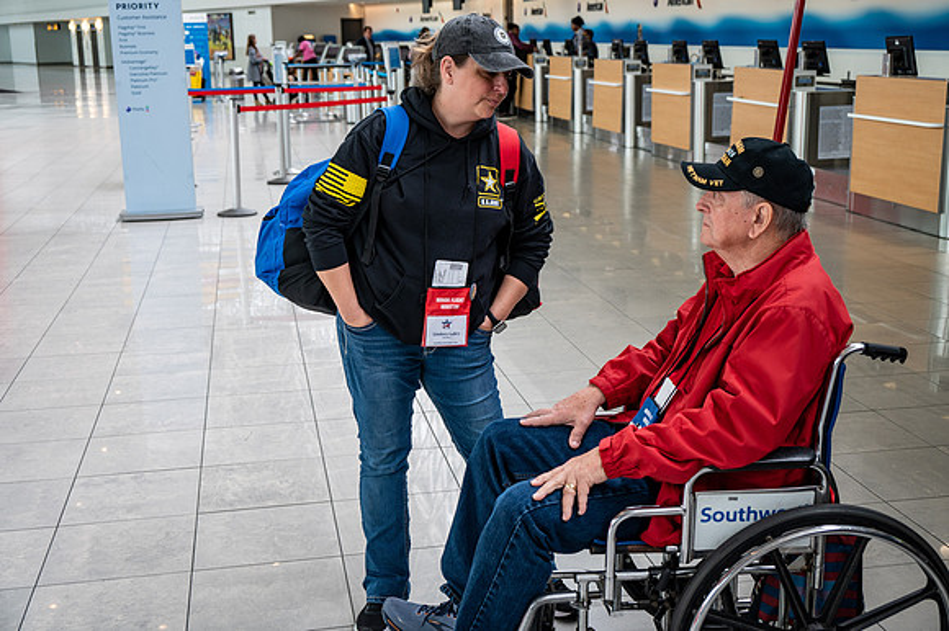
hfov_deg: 44.5
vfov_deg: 30.5
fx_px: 1159
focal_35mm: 44
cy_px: 316
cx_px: 474
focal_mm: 44
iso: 220
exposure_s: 1/80
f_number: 5.3
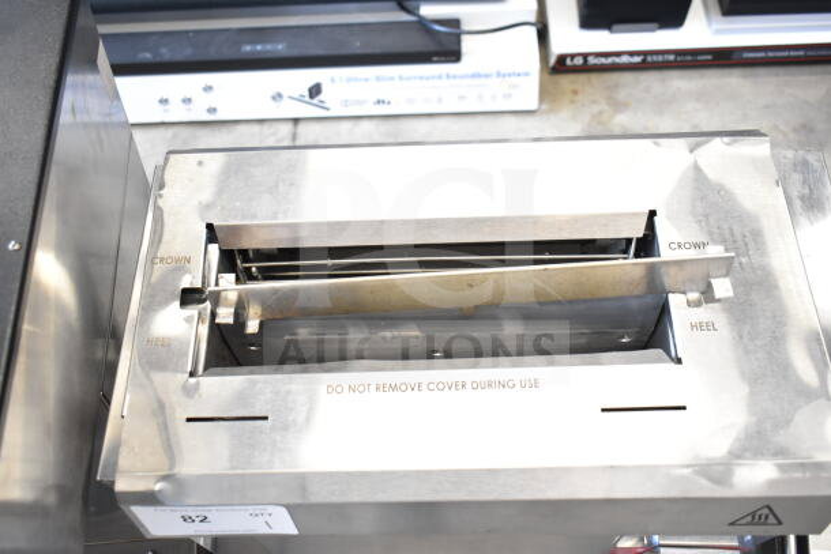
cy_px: 277
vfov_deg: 36.9
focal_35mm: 36
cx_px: 416
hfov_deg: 53.1
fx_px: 831
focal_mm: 24
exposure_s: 1/40
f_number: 3.8
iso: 1600
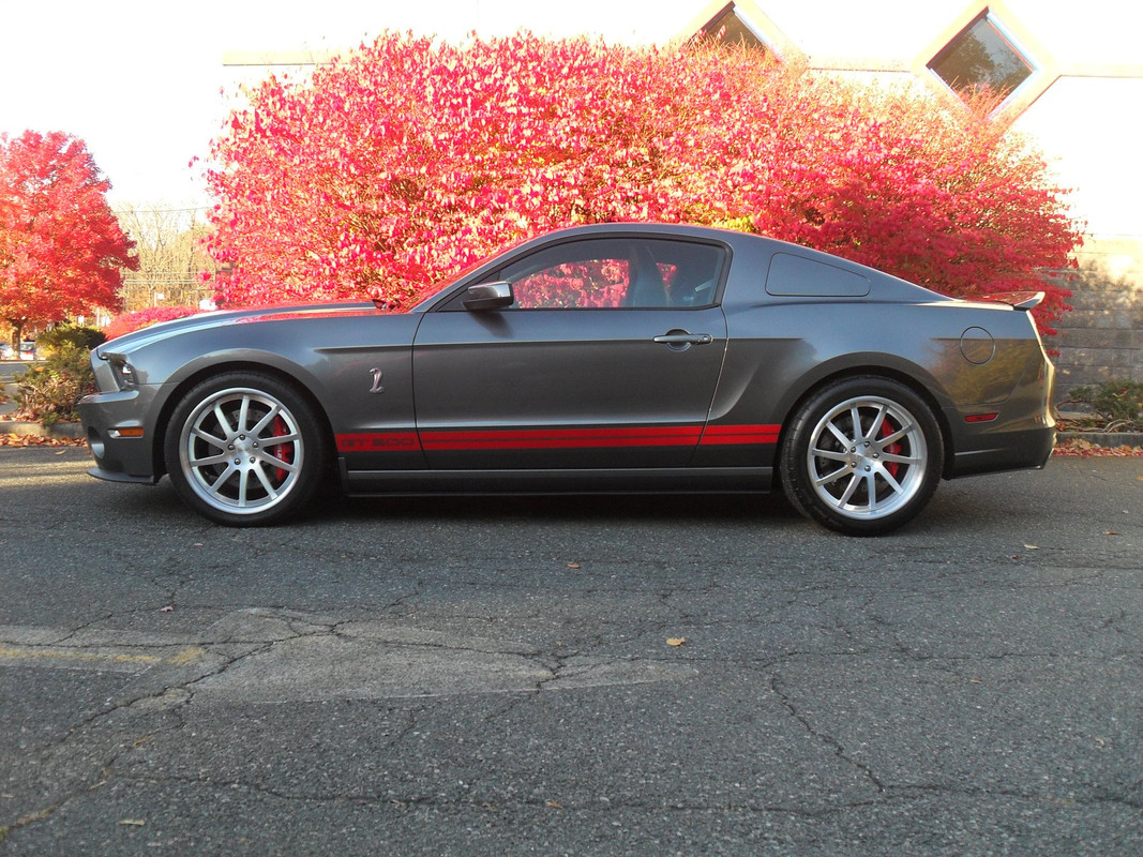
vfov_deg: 40.7
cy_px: 428
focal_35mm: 35
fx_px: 1156
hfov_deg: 52.6
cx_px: 572
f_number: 2.8
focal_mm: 6.2
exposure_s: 1/180
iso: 100
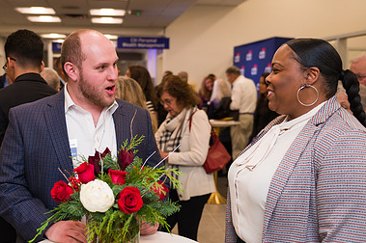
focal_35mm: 49
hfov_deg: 40.3
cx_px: 155
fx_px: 498
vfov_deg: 27.4
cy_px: 140
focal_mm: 32
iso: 400
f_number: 3.2
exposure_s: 1/200
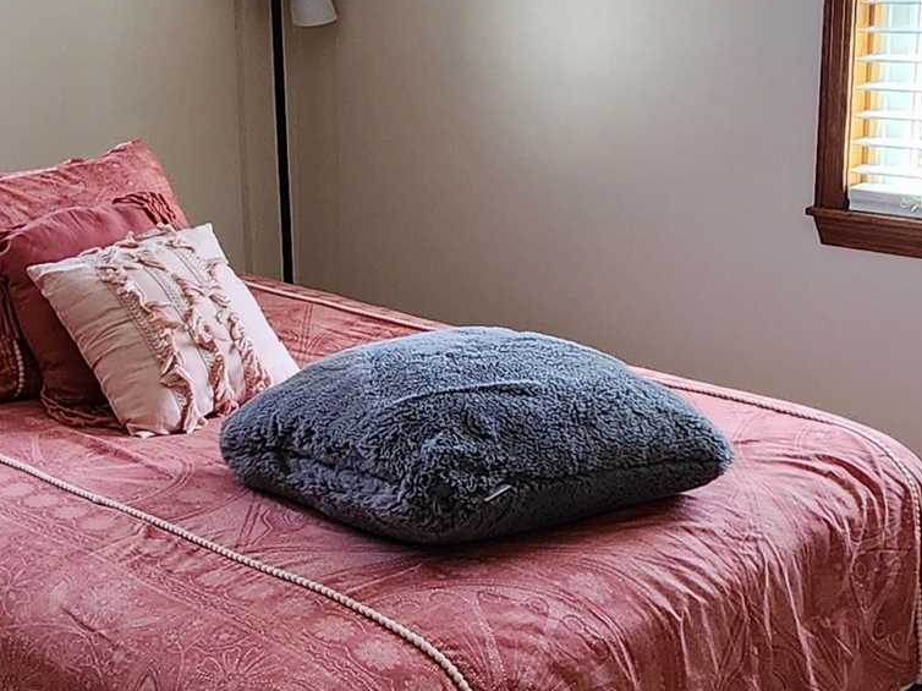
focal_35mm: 53
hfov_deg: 35.9
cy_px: 242
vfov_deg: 27.4
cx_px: 323
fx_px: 1411
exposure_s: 1/60
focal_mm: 2.2
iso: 125
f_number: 2.2
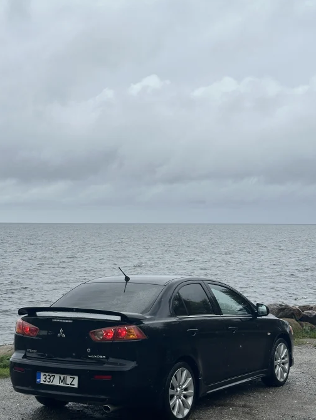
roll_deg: -0.3
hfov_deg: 24.0
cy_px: 229
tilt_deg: -0.2
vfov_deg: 31.6
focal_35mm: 61
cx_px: 147
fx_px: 742
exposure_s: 1/1721
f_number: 1.78
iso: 64
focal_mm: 6.86
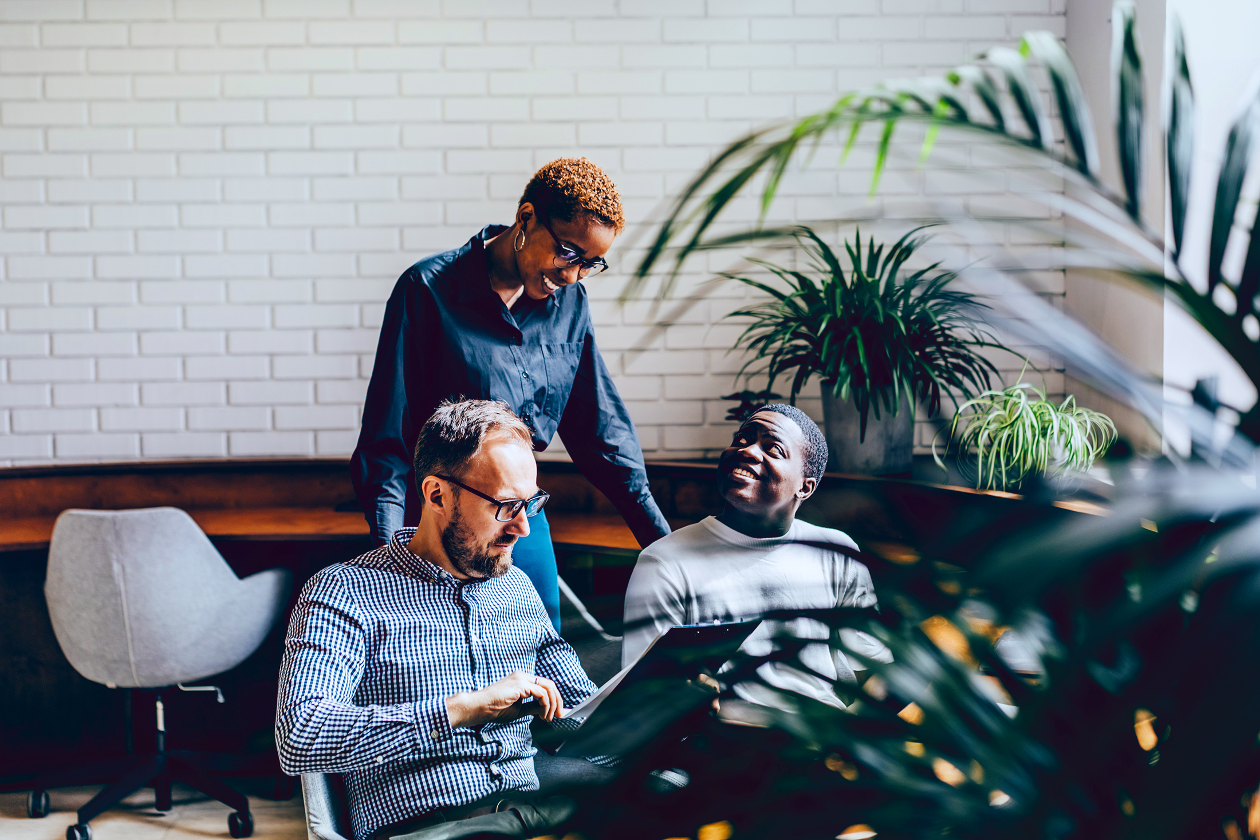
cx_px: 630
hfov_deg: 36.2
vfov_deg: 24.6
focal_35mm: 55
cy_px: 420
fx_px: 1925
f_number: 2.8
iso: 250
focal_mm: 55
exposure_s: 1/250
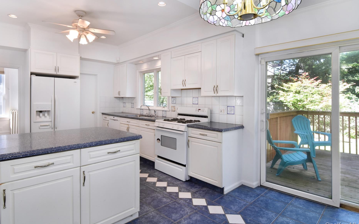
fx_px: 182
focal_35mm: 19
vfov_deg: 63.2
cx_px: 166
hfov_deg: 89.2
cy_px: 98
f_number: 11
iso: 640
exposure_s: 1/25
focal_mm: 11
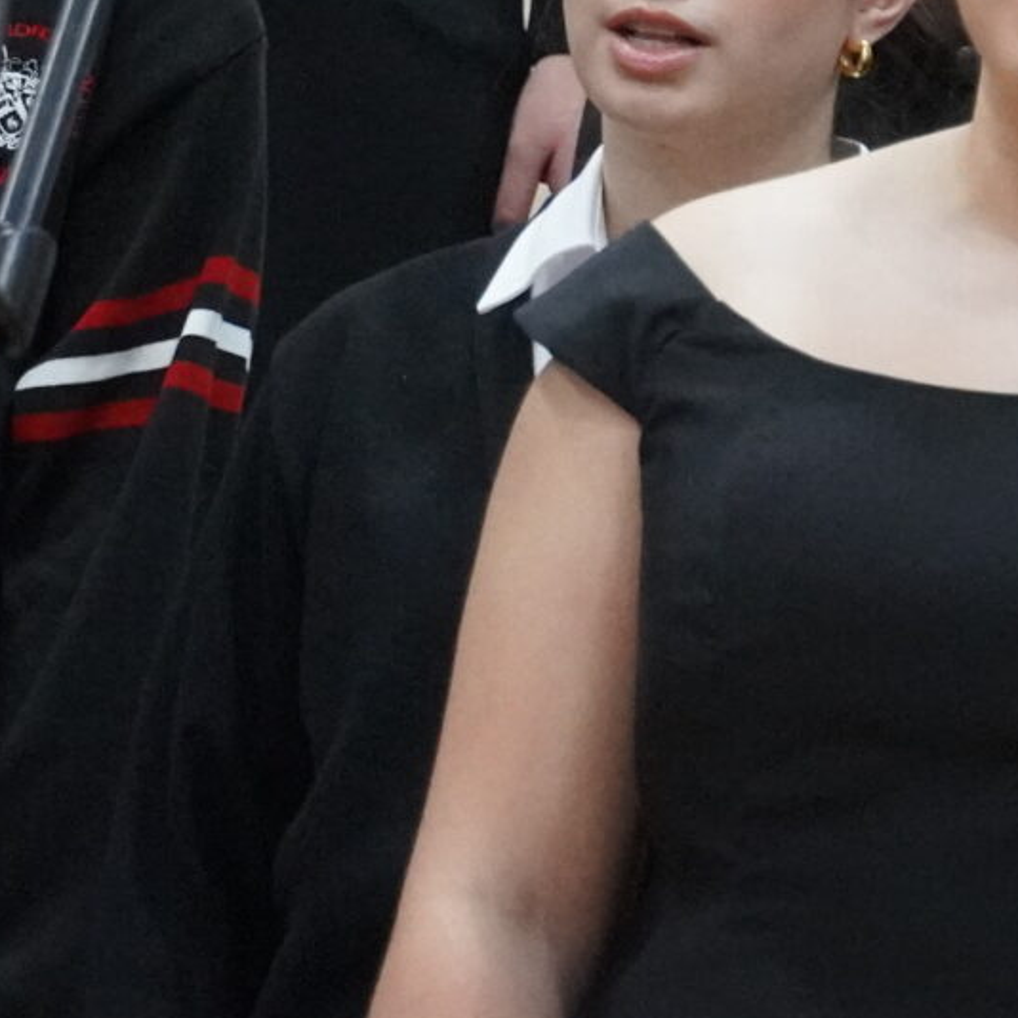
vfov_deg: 3.0
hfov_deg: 3.0
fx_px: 19531
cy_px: -483
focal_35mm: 587
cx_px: 650
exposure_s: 1/100
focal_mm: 96
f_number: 5.6
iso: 6400
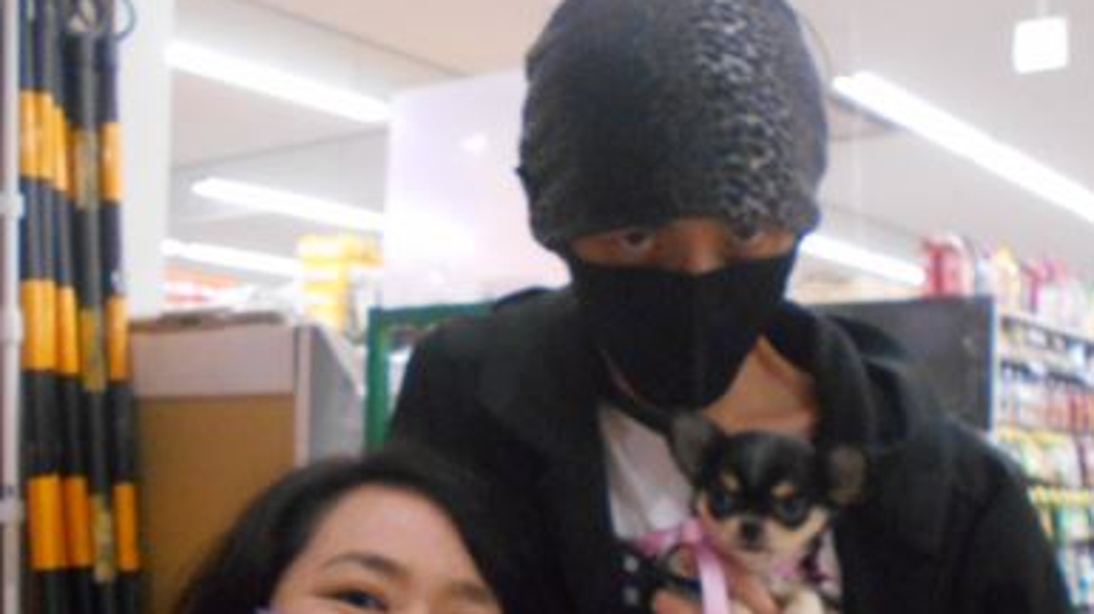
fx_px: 1479
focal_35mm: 51
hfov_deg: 40.6
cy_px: 443
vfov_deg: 23.3
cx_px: 554
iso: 800
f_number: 3.4
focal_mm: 5.1
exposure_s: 1/100
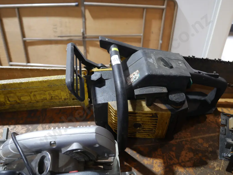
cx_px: 116
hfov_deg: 53.9
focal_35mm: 34
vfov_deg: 41.8
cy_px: 88
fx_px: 229
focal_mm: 17
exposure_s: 1/60
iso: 1000
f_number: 4
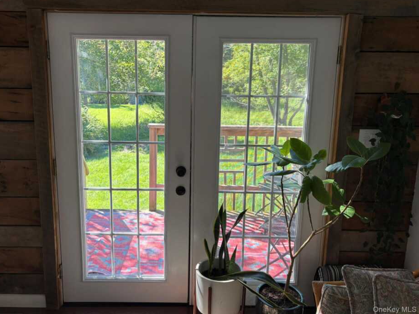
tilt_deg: -10.6
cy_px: 140
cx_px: 186
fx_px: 351
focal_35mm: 29
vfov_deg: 48.2
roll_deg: -0.8
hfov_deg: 61.5
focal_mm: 5.96
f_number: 1.6
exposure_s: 1/122
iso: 40
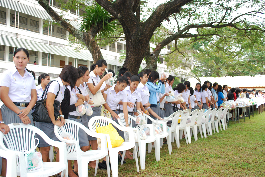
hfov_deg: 57.2
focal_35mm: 33
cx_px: 132
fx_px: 243
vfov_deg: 40.1
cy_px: 88
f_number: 4
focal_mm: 22
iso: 800
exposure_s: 1/200
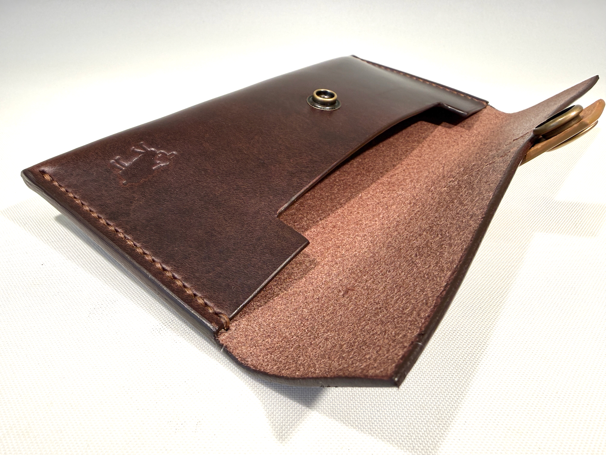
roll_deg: -1.3
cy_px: 228
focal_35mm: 24
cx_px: 303
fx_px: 420
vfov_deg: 56.8
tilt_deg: -33.9
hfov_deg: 71.6
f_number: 2.2
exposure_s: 1/177
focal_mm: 2.22
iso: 40
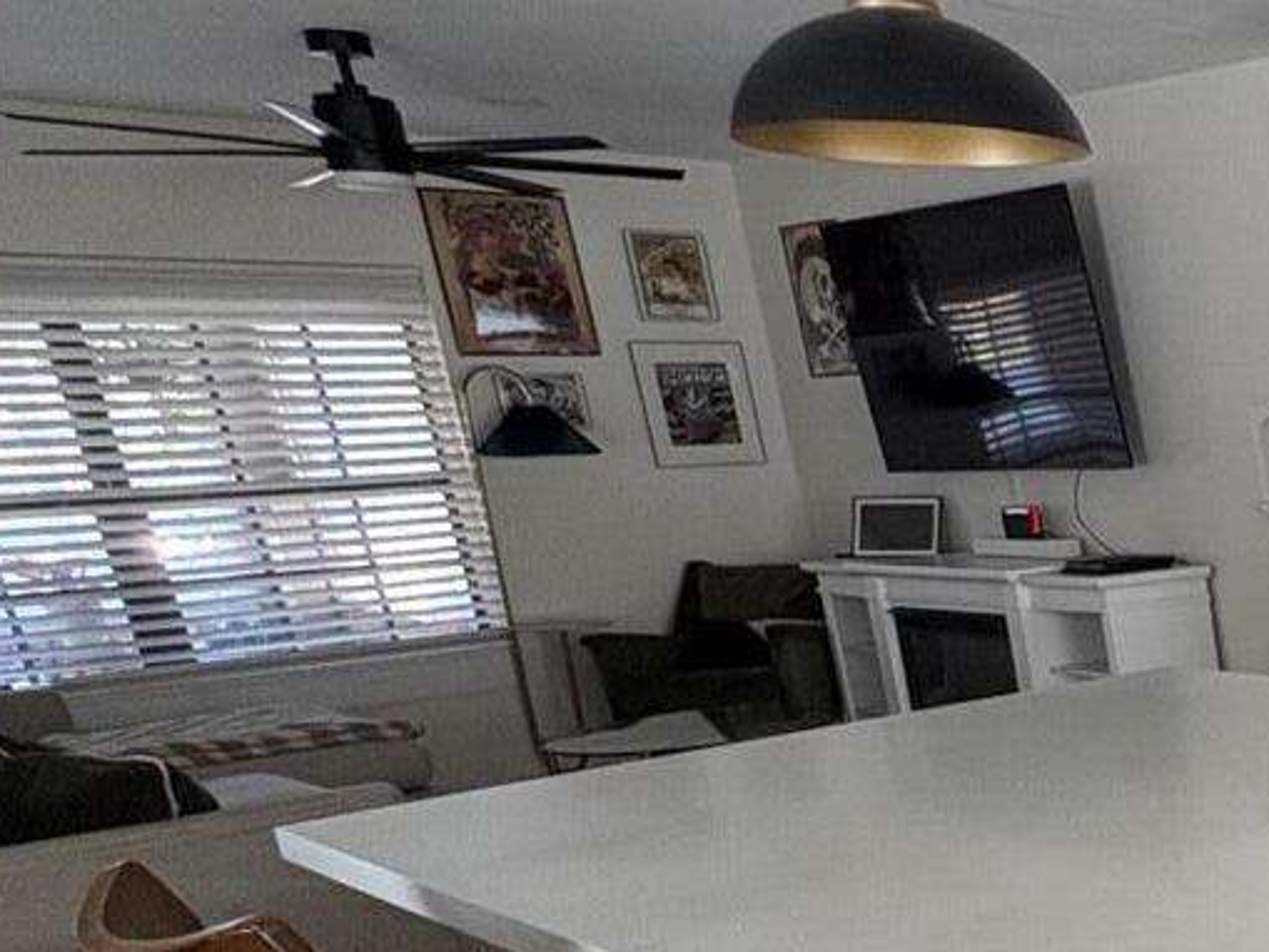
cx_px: 1925
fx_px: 1613
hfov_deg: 27.9
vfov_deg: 31.6
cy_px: 817
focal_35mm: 44
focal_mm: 2.22
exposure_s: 1/99
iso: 125
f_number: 2.2
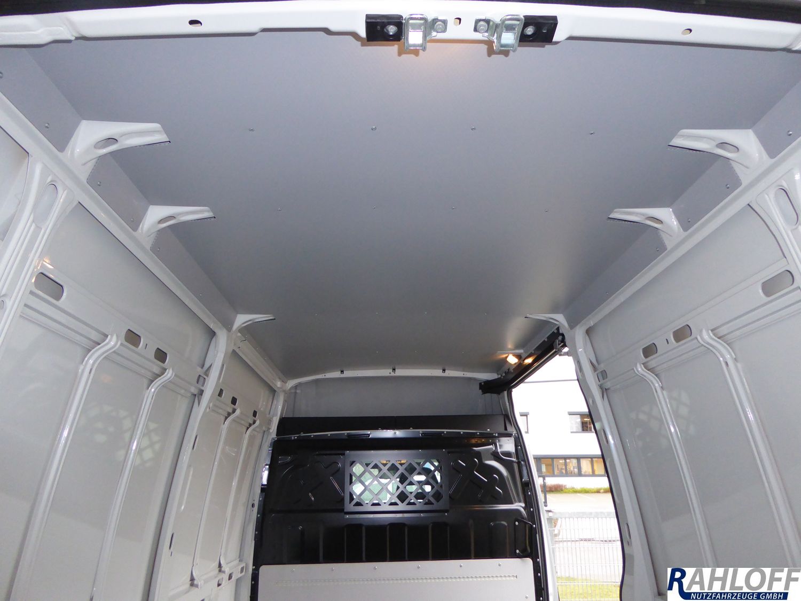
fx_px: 555
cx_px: 400
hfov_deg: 71.6
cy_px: 300
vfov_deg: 56.8
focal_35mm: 24
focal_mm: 4.3
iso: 500
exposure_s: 1/60
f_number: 3.3
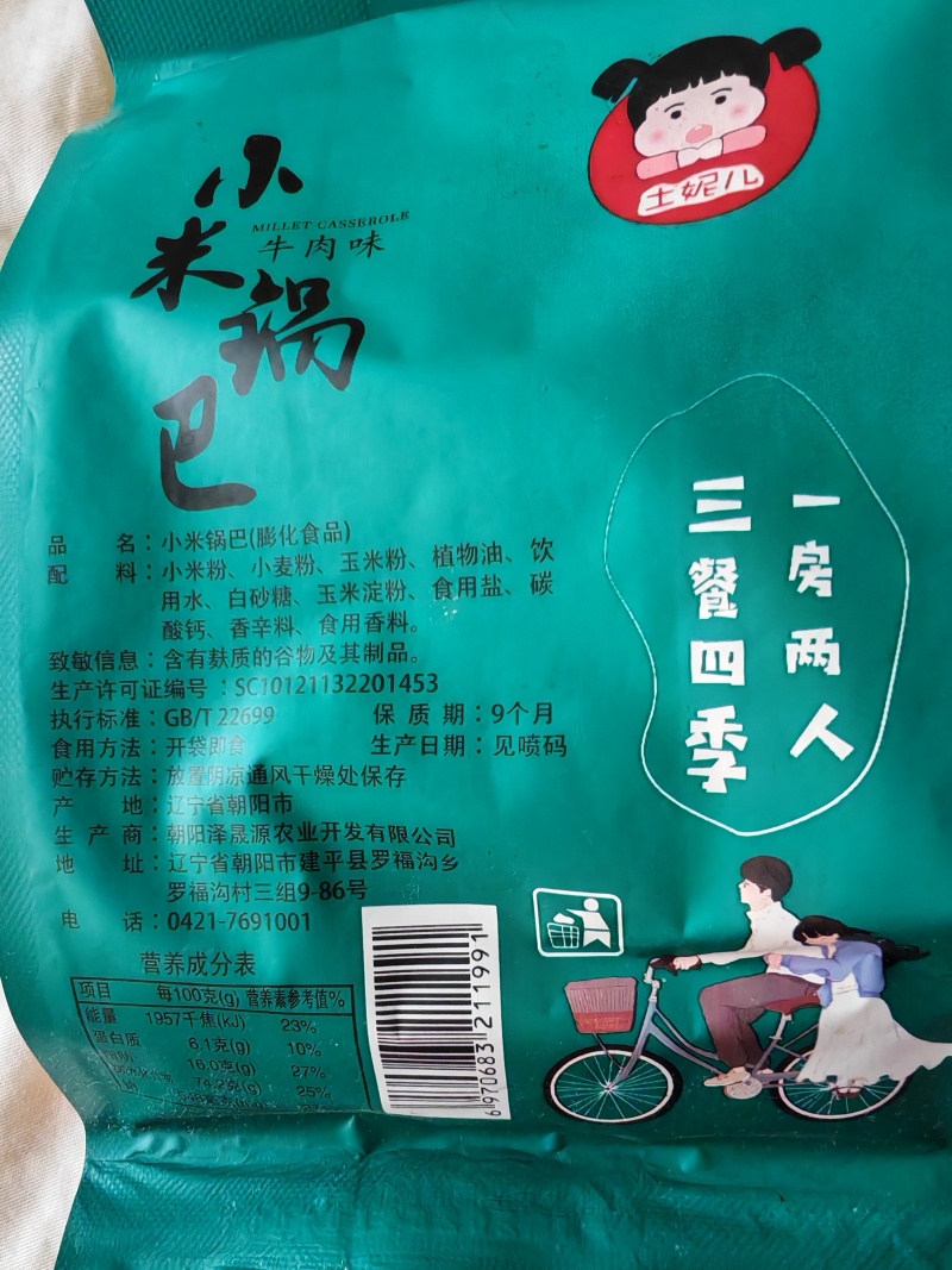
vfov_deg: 67.3
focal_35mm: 26
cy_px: 635
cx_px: 476
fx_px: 954
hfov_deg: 53.1
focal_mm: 1.96
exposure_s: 1/50
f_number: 2.2
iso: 200
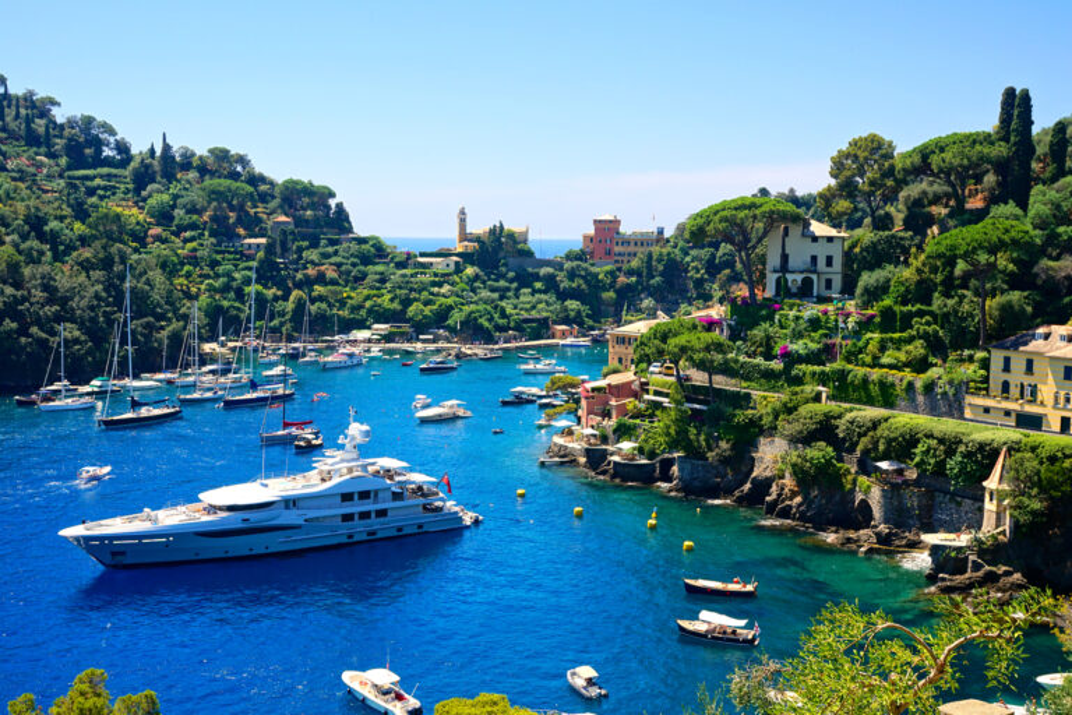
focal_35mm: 39
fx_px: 1161
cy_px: 358
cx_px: 536
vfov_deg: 34.2
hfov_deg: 49.6
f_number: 8
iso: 100
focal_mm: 26
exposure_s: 1/200
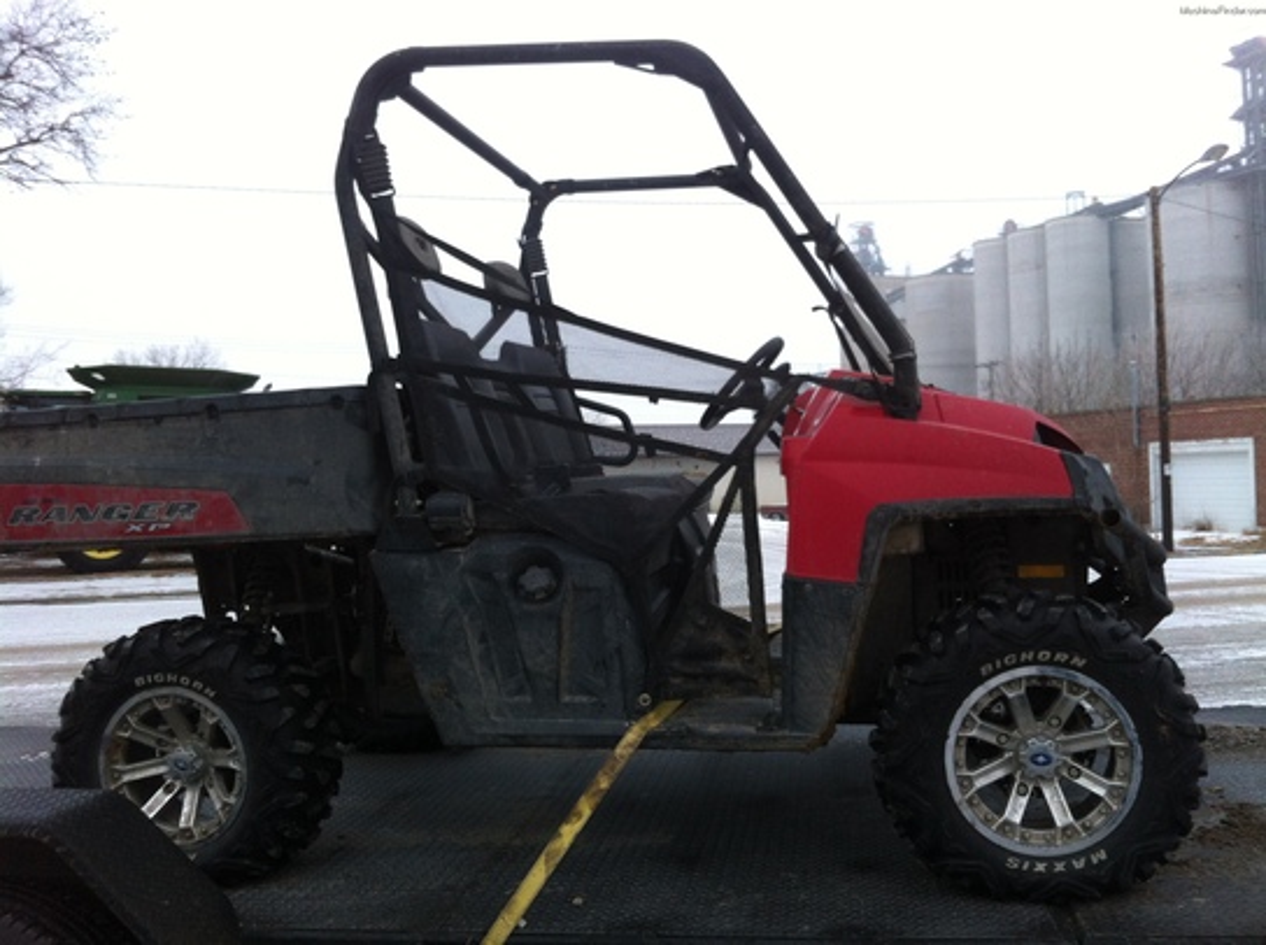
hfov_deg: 52.7
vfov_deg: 40.6
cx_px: 633
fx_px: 1278
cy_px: 472
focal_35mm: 35
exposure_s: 1/120
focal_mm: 3.85
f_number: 2.8
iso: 100
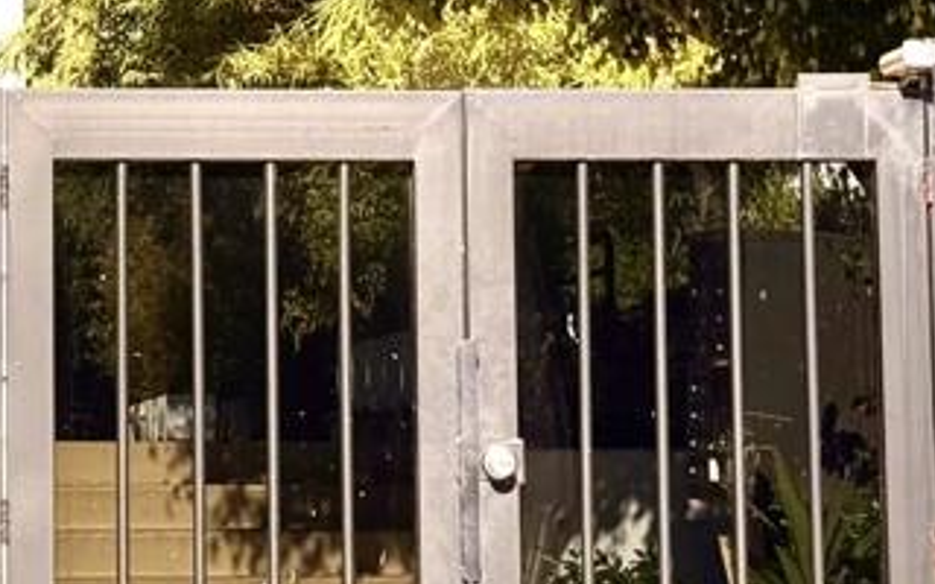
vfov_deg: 8.0
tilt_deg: +6.4
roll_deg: +0.2
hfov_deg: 12.6
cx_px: -67
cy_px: 32
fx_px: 4154
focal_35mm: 163
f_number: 1.78
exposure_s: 1/2033
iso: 100
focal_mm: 6.76
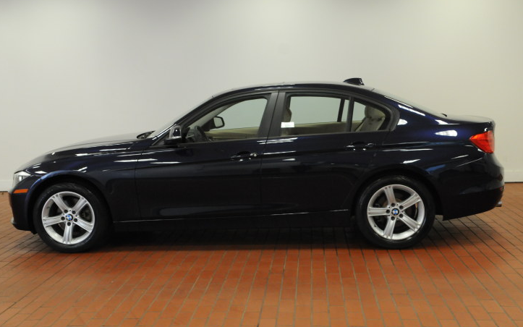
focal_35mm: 40
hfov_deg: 49.3
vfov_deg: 32.0
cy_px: 164
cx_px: 260
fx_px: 570
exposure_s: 1/50
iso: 1600
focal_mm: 26
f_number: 5
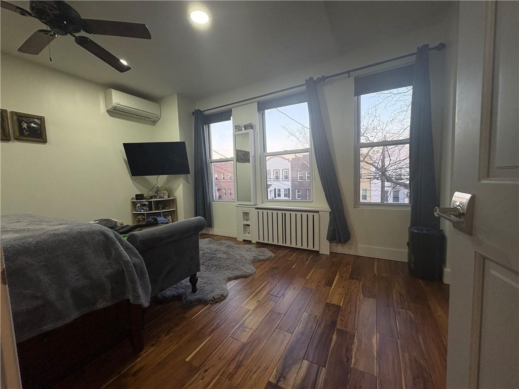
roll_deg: +1.9
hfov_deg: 102.1
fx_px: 210
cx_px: 260
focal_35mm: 14
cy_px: 194
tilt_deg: -3.9
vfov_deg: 85.7
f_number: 2.2
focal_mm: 2.22
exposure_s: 1/120
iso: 320
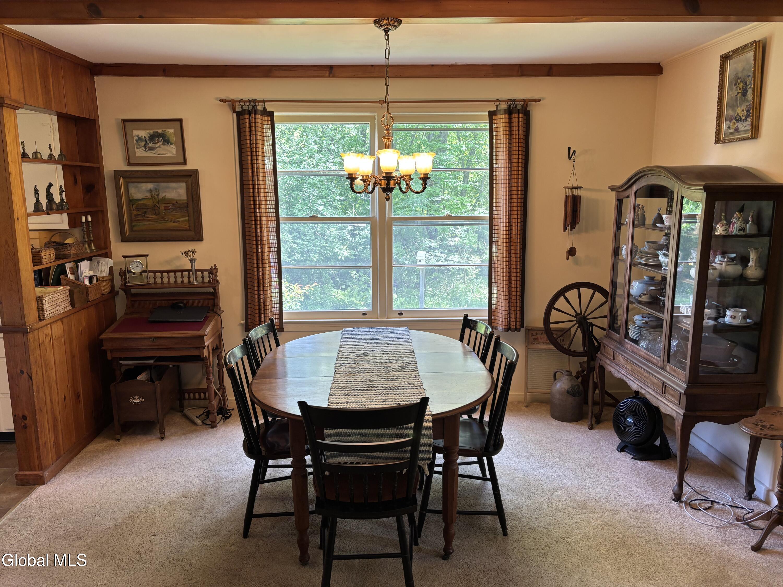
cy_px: 294
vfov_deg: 53.1
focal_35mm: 26
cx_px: 392
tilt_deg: -10.3
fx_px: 588
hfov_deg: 67.3
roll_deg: +0.5
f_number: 1.6
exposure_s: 1/60
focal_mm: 5.96
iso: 80
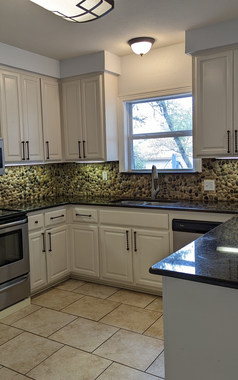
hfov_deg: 37.1
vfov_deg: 56.7
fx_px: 353
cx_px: 95
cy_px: 190
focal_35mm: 34
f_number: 1.85
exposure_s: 1/120
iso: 76
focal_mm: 6.81
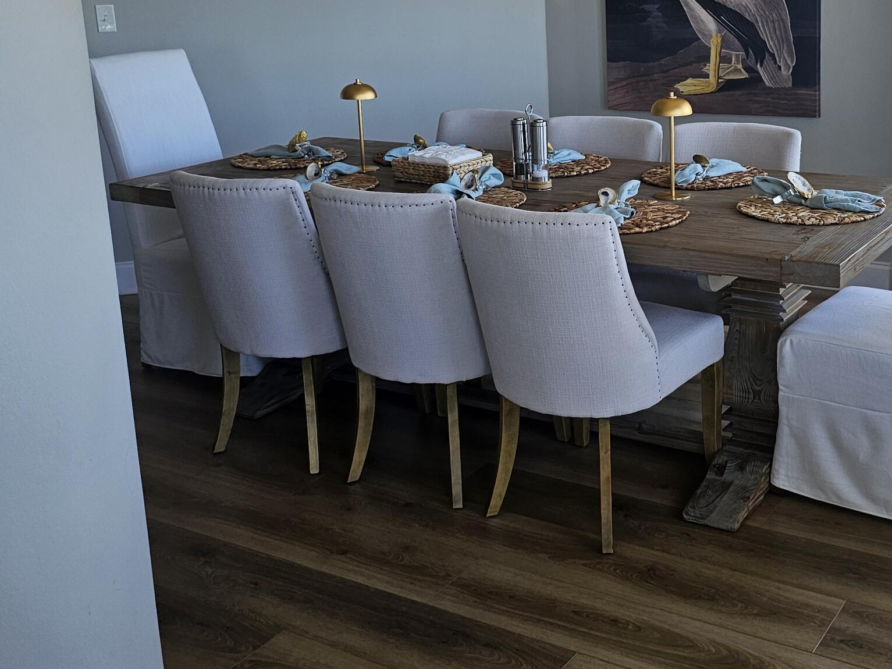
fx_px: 1160
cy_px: 200
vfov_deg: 31.8
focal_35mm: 45
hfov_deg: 41.5
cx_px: 603
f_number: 1.7
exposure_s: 1/207
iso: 40
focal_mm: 6.3
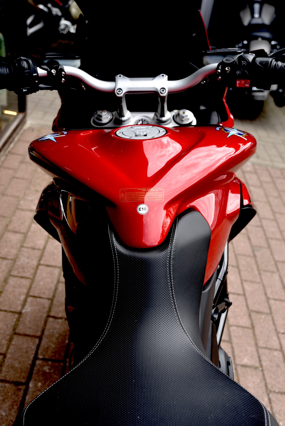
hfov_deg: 33.4
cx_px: 142
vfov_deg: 48.4
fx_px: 475
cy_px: 213
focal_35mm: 40
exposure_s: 1/125
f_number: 5.6
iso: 100
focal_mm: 40
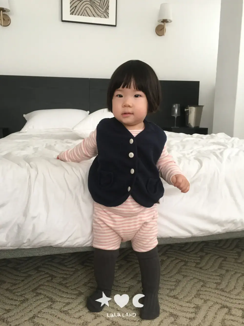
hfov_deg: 48.2
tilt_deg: -7.3
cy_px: 163
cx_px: 122
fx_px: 273
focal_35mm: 29
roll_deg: -0.2
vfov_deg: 61.7
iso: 40
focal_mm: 4.15
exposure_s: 1/30
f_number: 2.2
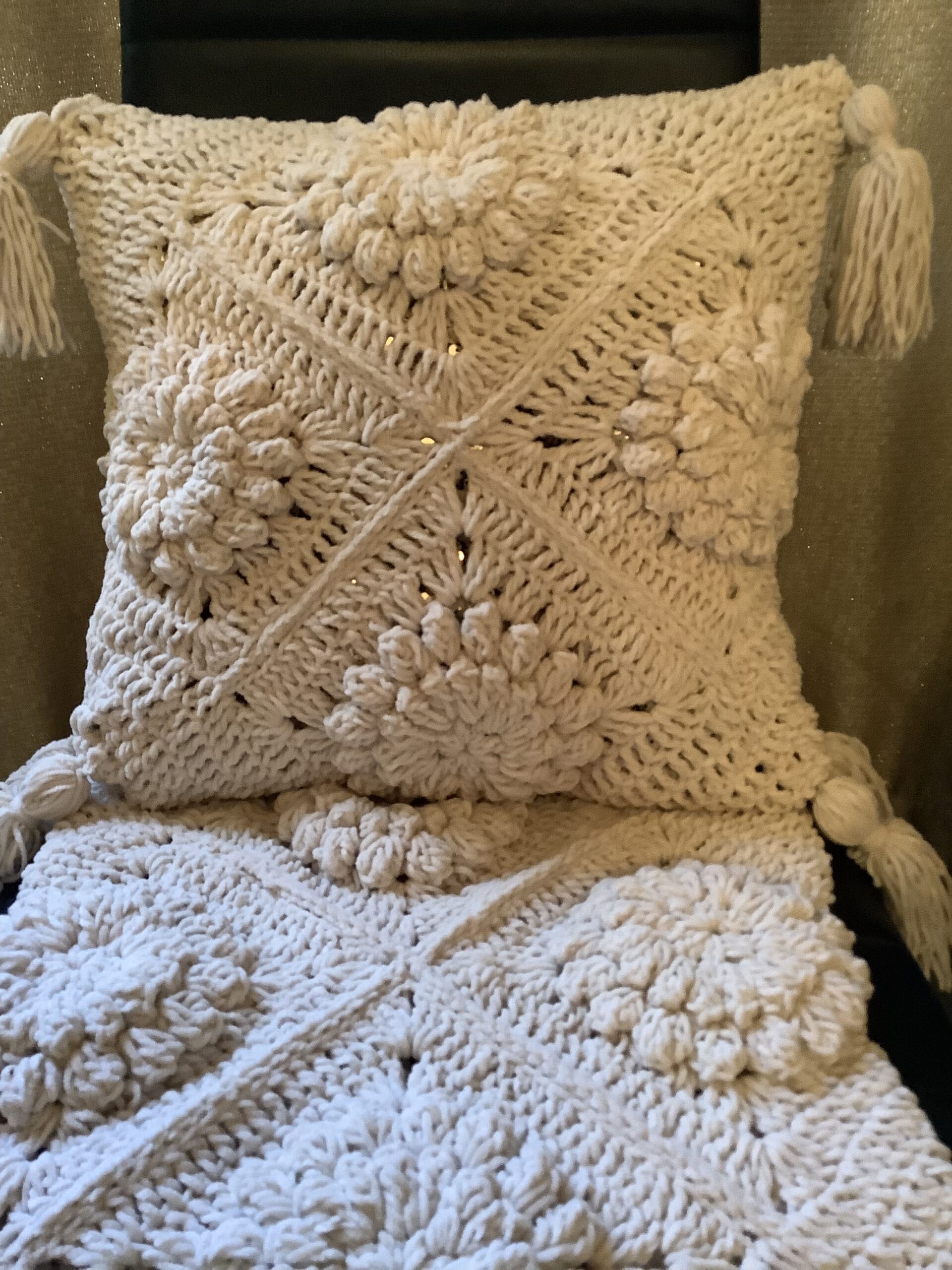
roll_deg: +2.4
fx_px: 1137
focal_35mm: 31
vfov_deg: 58.4
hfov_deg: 45.4
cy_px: 635
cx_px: 476
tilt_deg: -28.3
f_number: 2.4
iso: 320
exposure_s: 1/33
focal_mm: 3.3
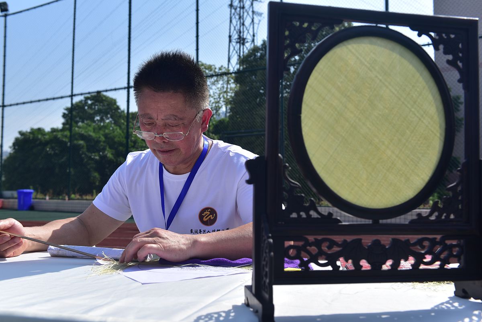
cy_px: 161
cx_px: 241
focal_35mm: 38
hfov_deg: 50.7
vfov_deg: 35.1
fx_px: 509
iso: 100
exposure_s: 1/400
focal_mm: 38
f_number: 7.1
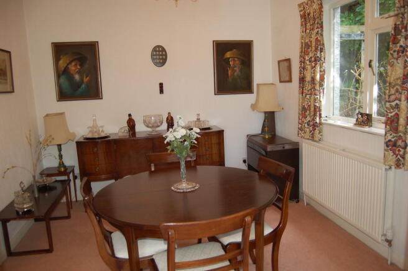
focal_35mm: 27
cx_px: 204
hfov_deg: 67.4
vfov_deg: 47.8
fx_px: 306
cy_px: 136
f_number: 3.5
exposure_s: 1/60
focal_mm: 18
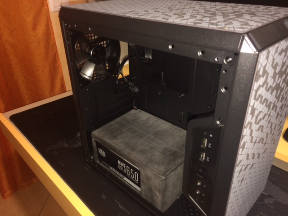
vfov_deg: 48.2
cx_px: 144
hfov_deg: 61.7
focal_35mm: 29
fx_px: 241
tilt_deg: -29.0
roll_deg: +2.2
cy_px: 108
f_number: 2.2
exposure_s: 1/17
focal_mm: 4.15
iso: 100
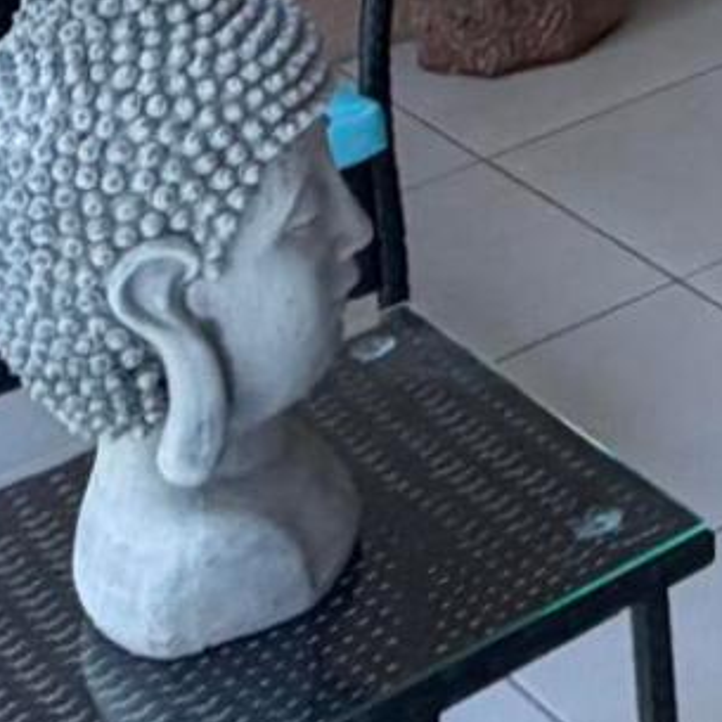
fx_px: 2761
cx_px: 1565
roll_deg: +2.5
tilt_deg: -4.4
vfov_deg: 12.2
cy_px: -947
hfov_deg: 12.6
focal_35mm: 117
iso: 200
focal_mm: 2.22
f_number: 2.2
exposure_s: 1/120
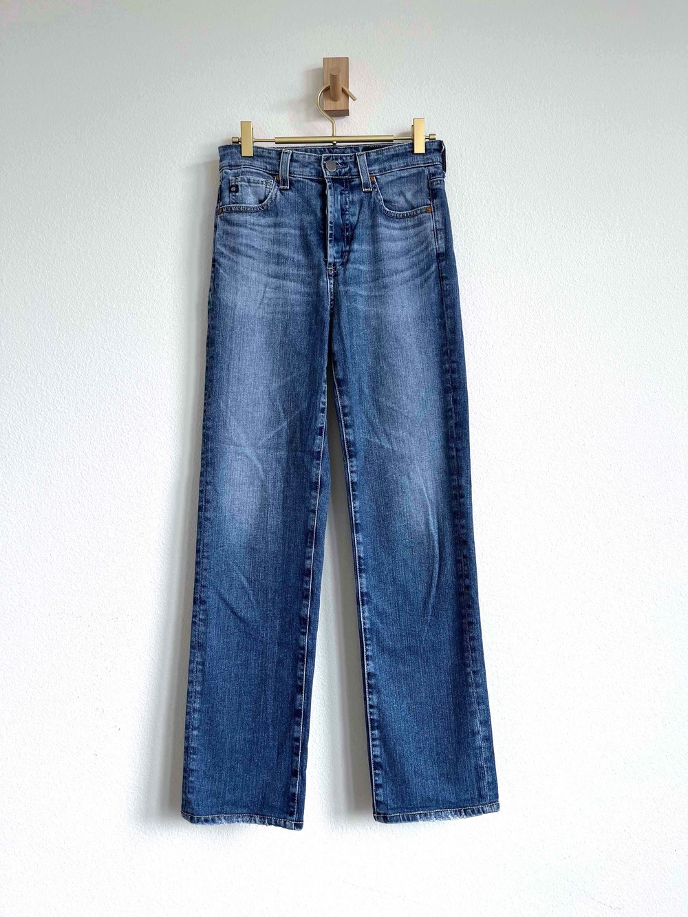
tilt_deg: +2.0
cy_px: 458
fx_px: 689
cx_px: 344
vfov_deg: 67.3
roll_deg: +0.2
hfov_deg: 53.1
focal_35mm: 26
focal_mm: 5.1
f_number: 1.6
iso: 64
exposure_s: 1/121
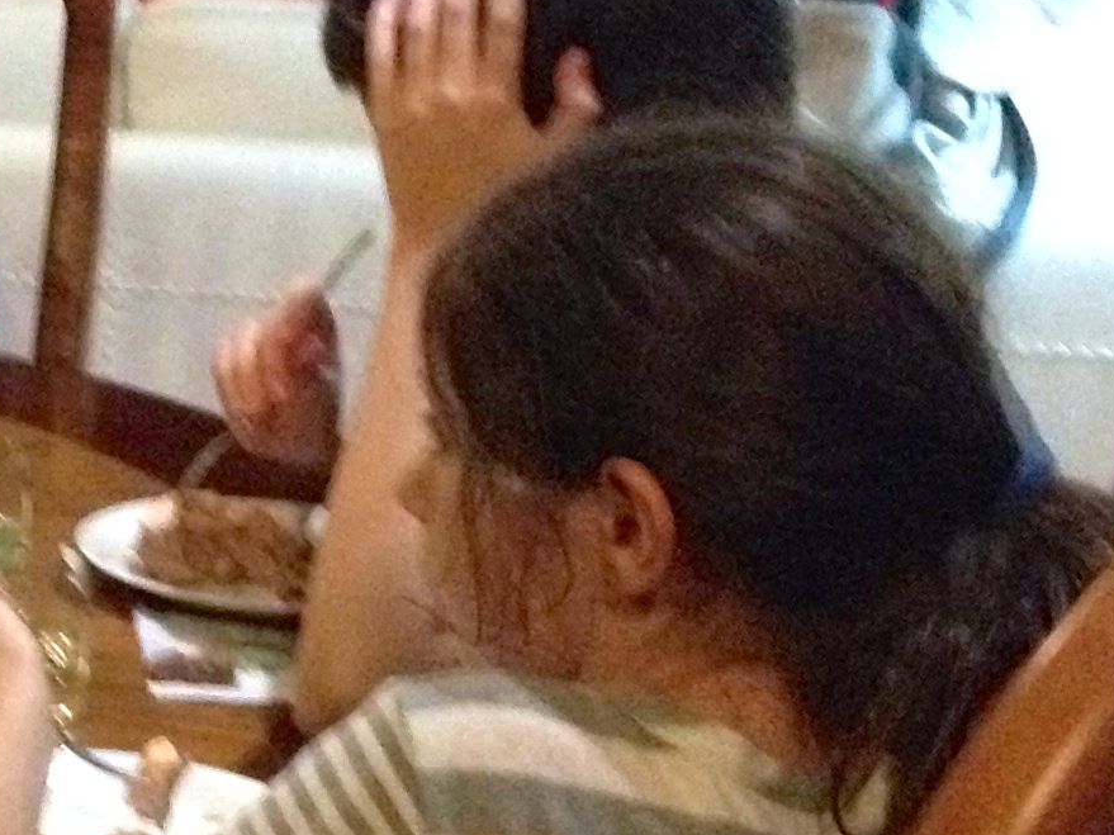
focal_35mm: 130
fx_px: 4183
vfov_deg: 11.4
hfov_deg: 14.1
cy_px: 248
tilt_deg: -11.9
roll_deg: +0.2
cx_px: -622
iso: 800
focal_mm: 4.28
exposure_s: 1/15
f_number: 2.4
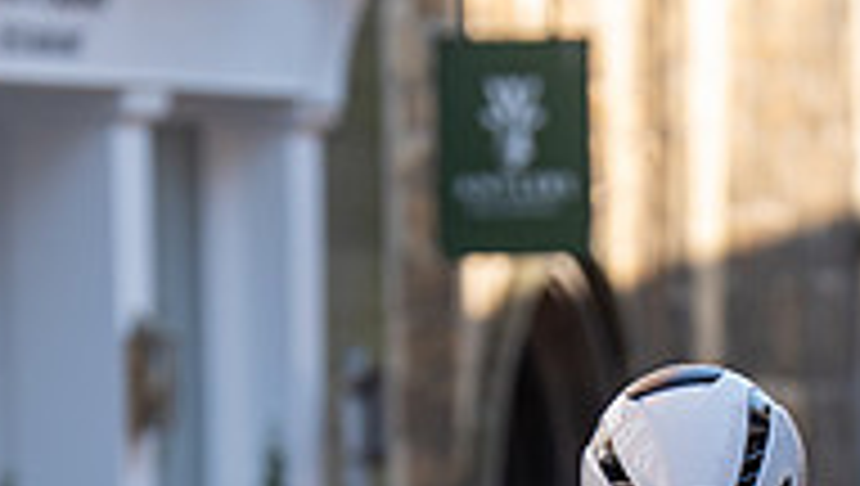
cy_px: 857
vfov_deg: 3.0
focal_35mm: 410
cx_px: 842
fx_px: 9361
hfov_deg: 5.2
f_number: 4
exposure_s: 1/1000
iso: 500
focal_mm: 129
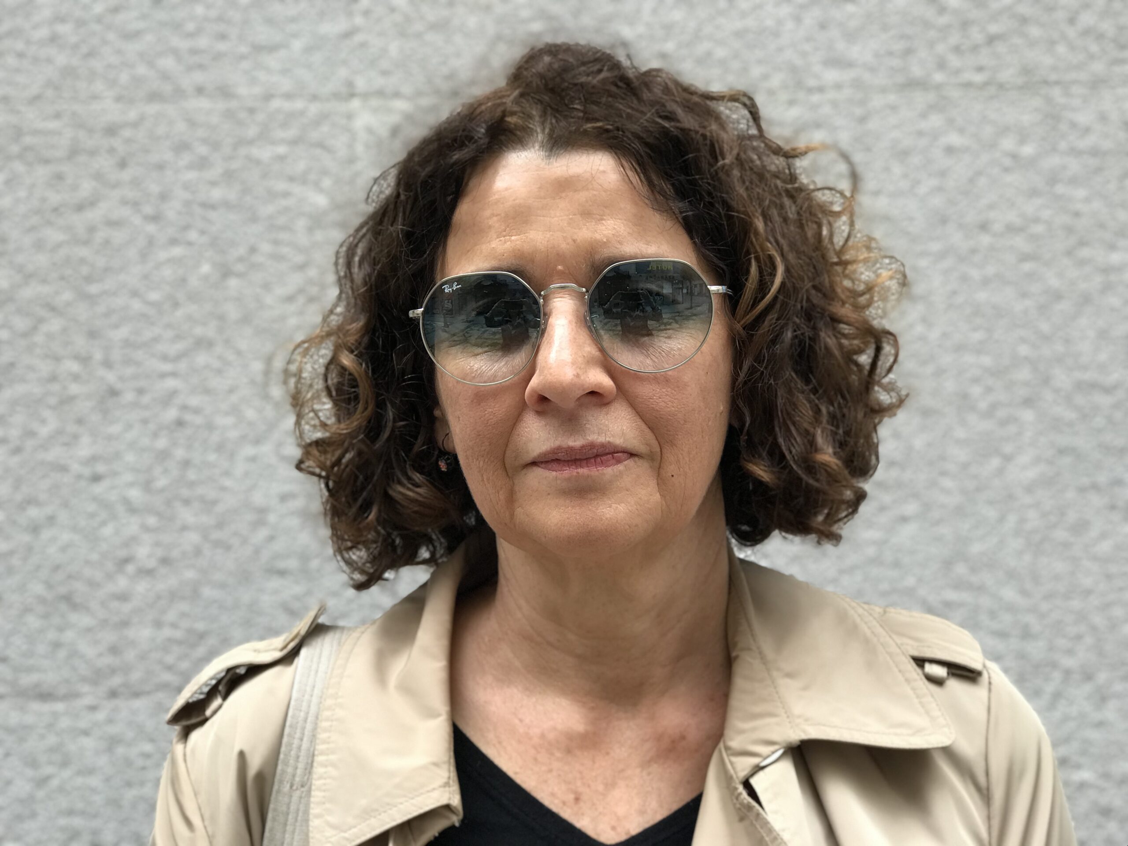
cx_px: 564
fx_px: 1857
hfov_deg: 33.8
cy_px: 423
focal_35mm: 57
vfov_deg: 25.7
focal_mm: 6.6
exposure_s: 1/60
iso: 25
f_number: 2.8
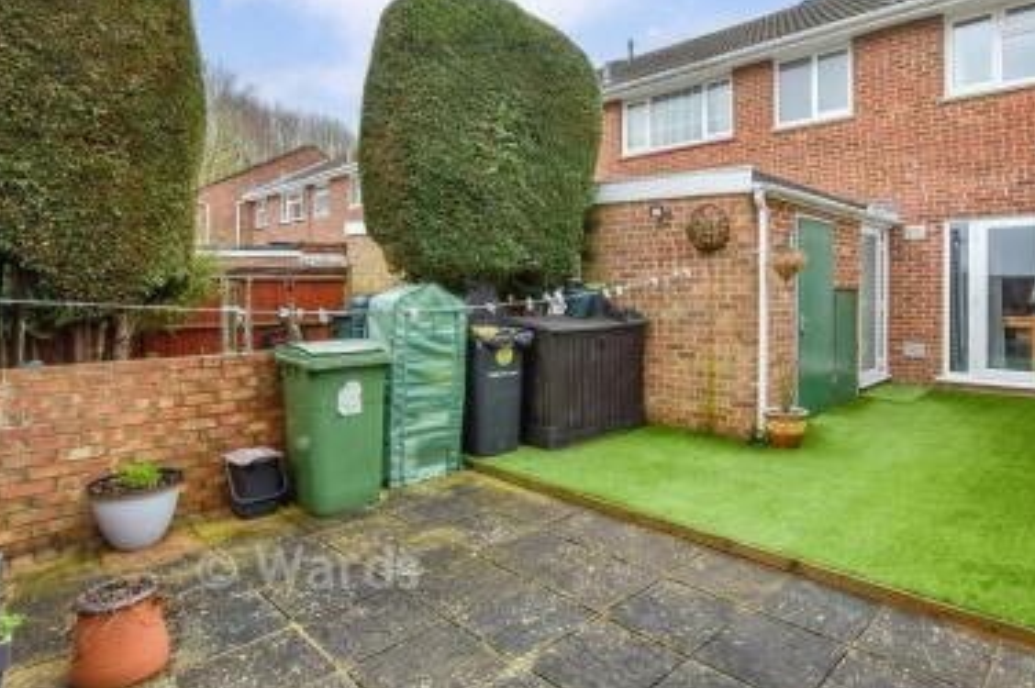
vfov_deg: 63.8
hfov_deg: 85.8
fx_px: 546
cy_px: 268
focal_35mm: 19
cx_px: 622
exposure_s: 1/160
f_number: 8
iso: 320
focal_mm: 10
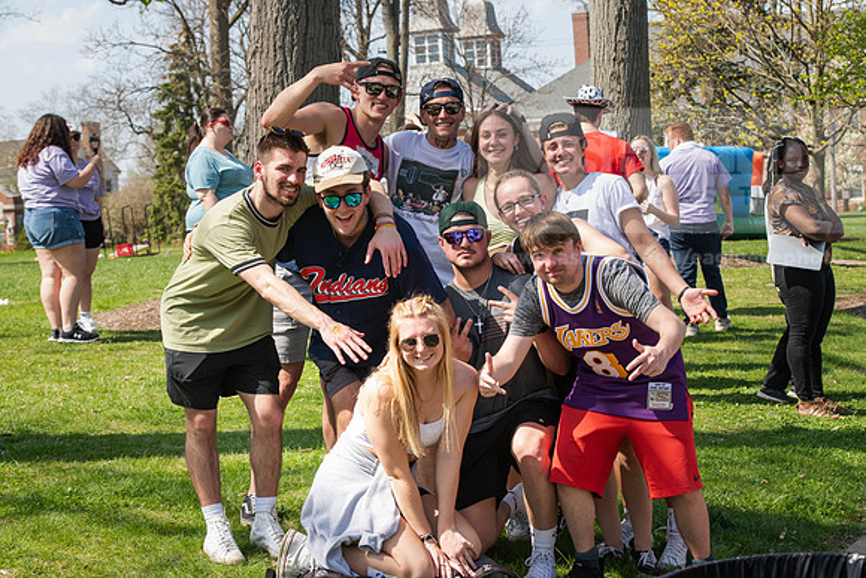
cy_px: 289
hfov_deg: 27.0
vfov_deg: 18.2
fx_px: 1805
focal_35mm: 75
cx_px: 433
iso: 500
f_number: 8
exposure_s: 1/400
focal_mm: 75
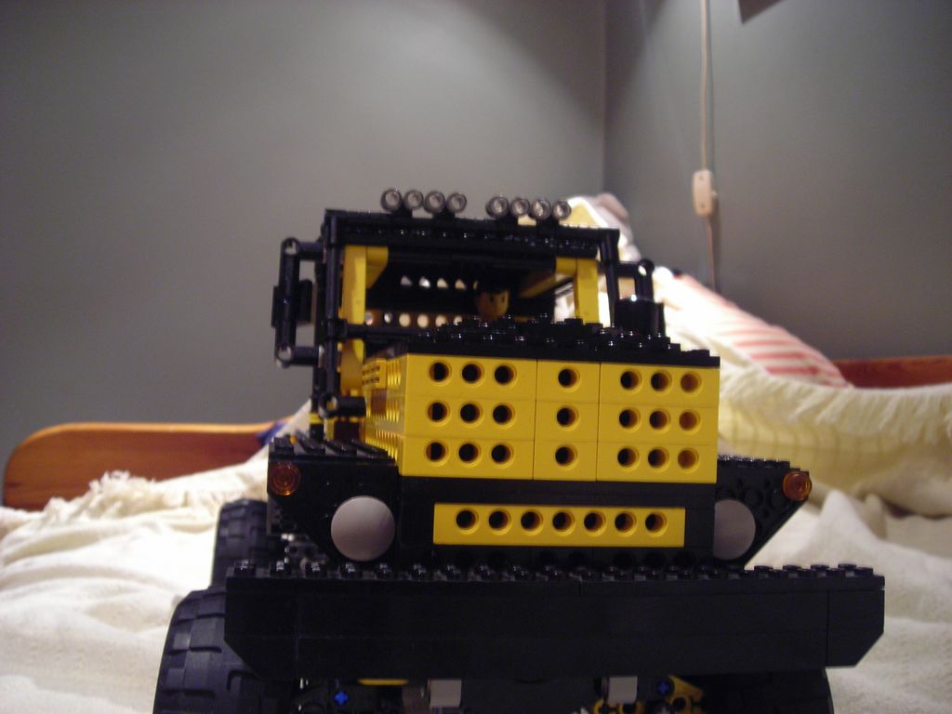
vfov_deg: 37.7
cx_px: 476
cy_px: 357
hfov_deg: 49.0
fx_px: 1045
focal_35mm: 38
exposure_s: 1/4
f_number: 3.2
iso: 155
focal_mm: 6.3
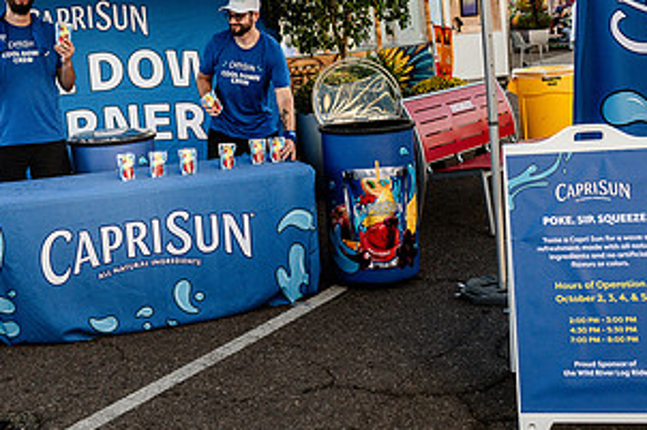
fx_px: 898
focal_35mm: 50
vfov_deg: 26.3
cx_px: 236
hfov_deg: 39.3
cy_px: 70
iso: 500
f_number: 4
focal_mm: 26
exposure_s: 1/640
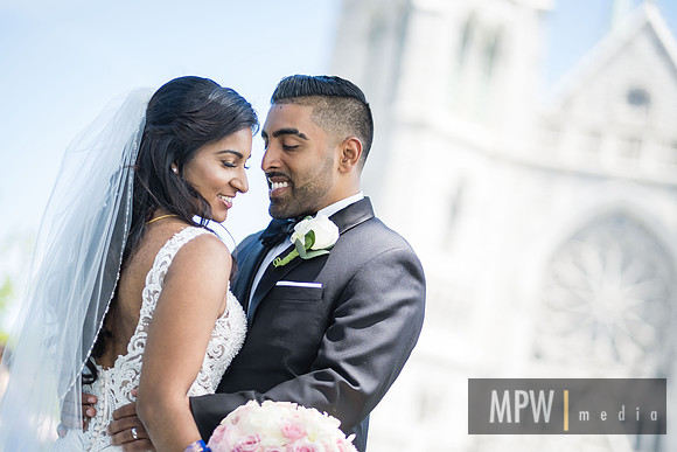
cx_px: 338
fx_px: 1580
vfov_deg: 16.3
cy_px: 226
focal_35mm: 84
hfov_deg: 24.2
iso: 160
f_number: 1.2
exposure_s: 1/2000
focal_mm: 56
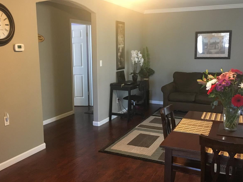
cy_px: 93
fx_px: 260
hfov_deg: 50.1
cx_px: 126
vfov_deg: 38.6
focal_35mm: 37
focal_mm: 4.15
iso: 250
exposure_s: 1/30
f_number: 2.2
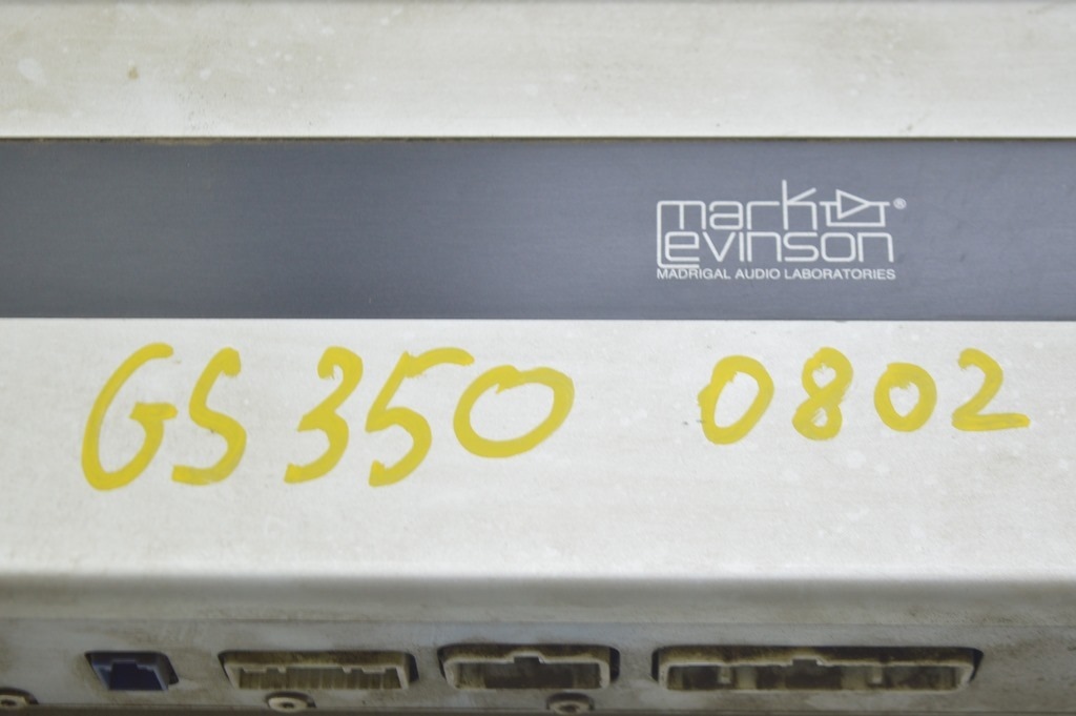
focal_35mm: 72
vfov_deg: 18.9
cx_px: 538
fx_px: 2150
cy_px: 358
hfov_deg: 28.1
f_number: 5.6
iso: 400
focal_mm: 48
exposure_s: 1/20
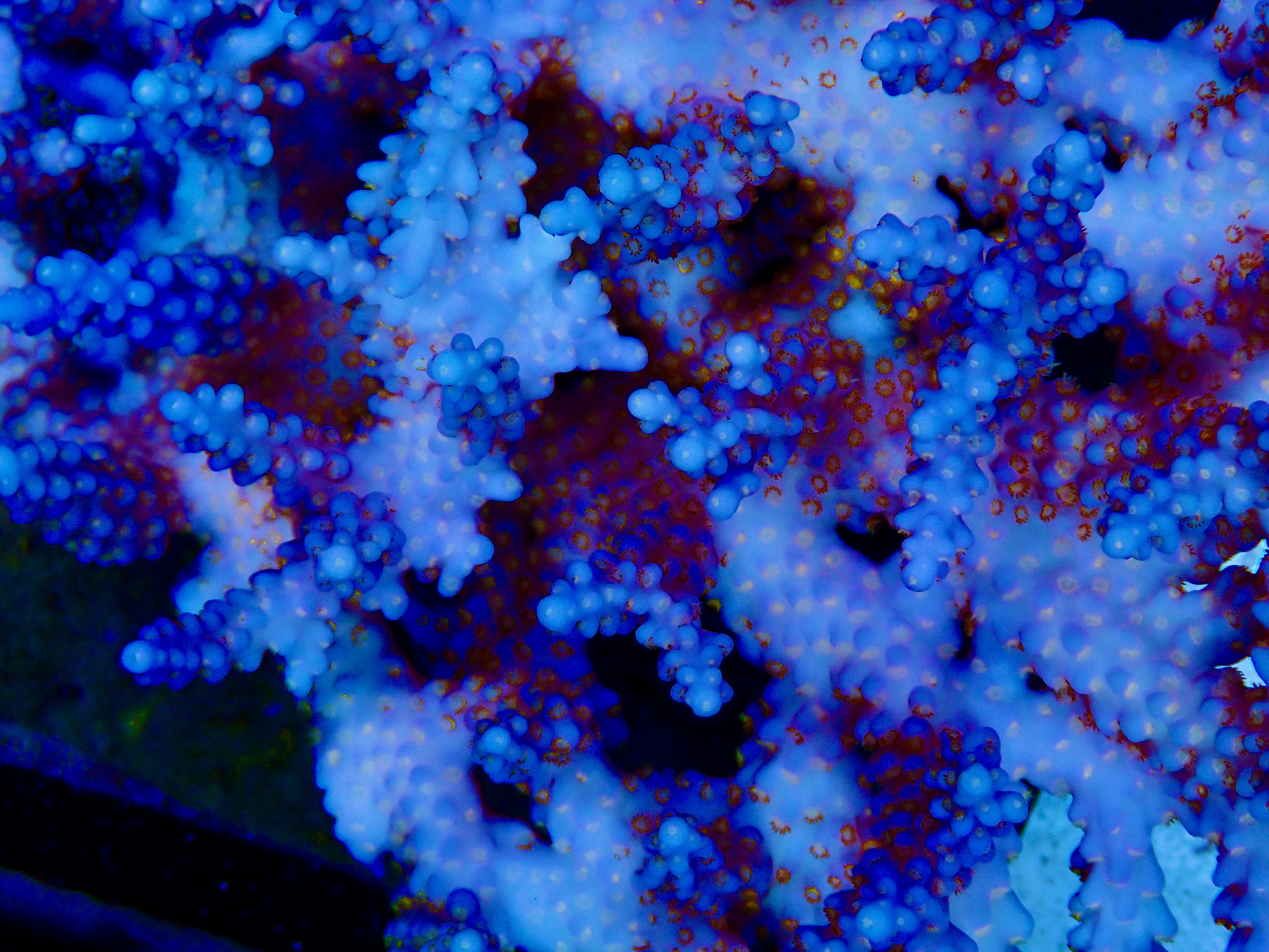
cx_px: 634
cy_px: 476
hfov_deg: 27.4
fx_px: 2603
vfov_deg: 20.7
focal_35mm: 71
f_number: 5.6
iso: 200
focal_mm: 12.73
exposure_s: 1/160
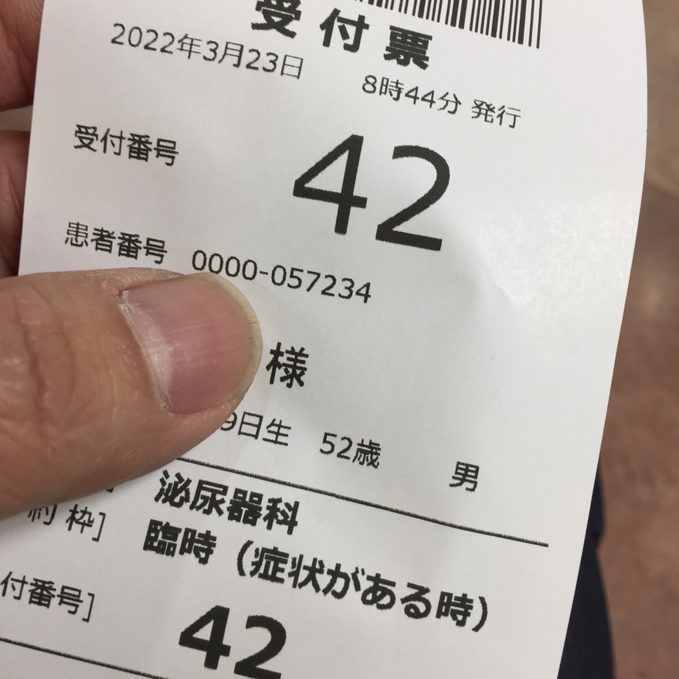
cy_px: 321
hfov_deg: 47.2
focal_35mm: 35
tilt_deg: -53.5
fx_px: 777
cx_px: 340
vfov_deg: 47.2
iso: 32
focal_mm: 4.15
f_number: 2.2
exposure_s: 1/60
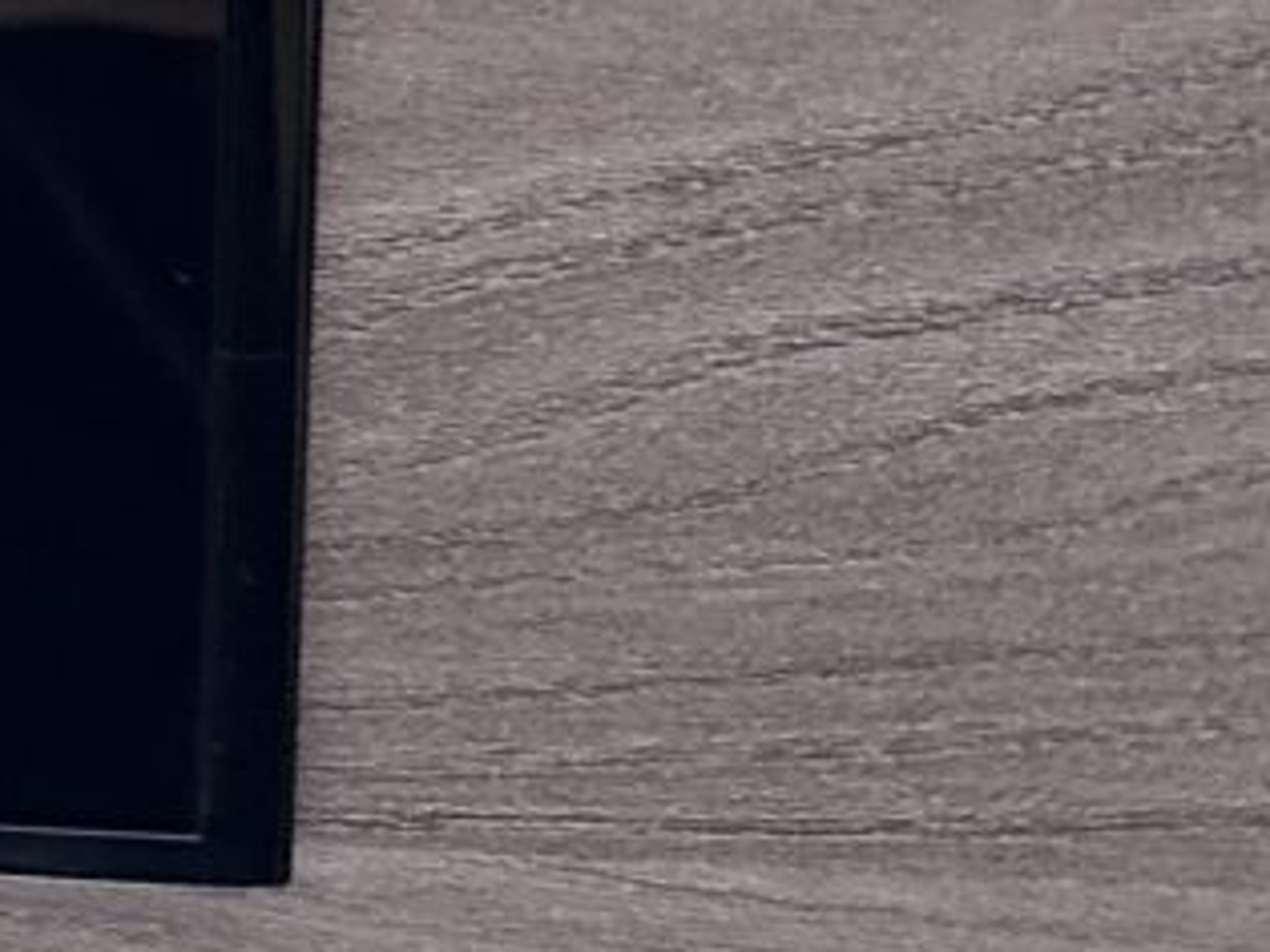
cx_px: -2367
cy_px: -161
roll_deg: -1.6
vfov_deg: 9.4
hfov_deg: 10.0
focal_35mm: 156
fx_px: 5721
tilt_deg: +7.4
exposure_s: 1/121
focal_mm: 6.86
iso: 200
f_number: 1.78
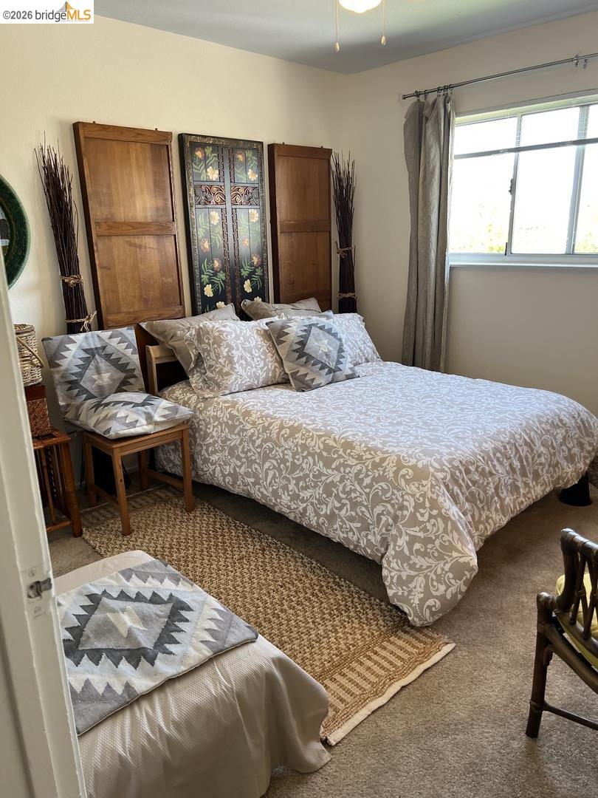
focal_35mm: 26
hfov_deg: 53.1
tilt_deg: -15.1
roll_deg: +2.5
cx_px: 299
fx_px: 599
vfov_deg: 67.3
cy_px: 399
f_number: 1.5
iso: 125
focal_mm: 5.7
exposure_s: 1/120
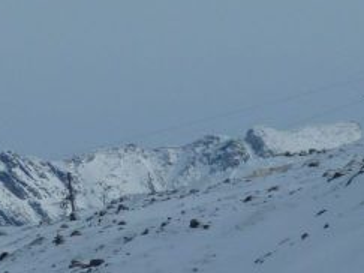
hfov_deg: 2.0
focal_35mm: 989
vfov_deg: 1.5
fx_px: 10395
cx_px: 192
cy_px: 51
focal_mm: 49.2
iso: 80
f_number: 5.6
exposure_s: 1/1000
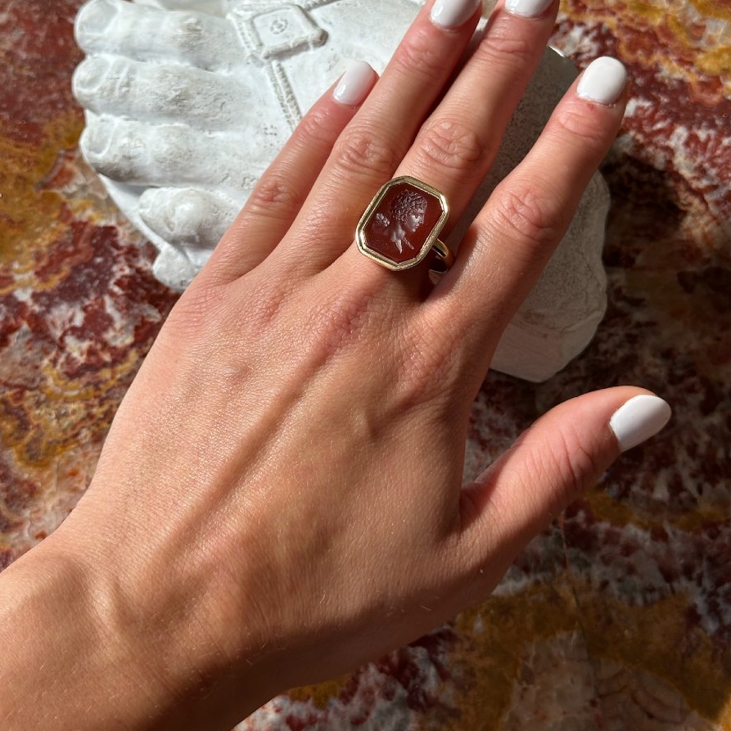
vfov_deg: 29.9
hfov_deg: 30.0
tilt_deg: -71.2
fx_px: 1362
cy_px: 250
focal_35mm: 57
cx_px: 363
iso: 64
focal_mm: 6.86
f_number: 1.78
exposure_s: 1/121
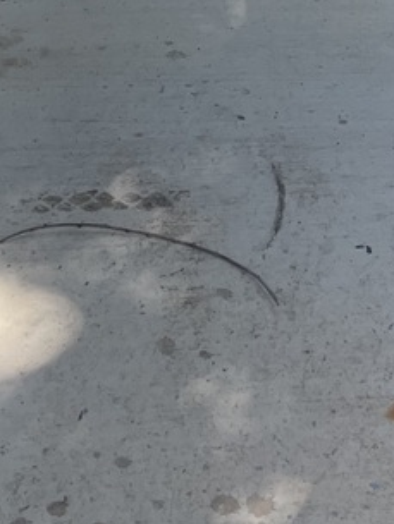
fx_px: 1790
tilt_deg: -13.1
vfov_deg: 13.9
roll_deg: -0.2
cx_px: 200
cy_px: -555
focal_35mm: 118
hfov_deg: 12.6
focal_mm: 5.1
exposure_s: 1/676
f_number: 1.6
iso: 32
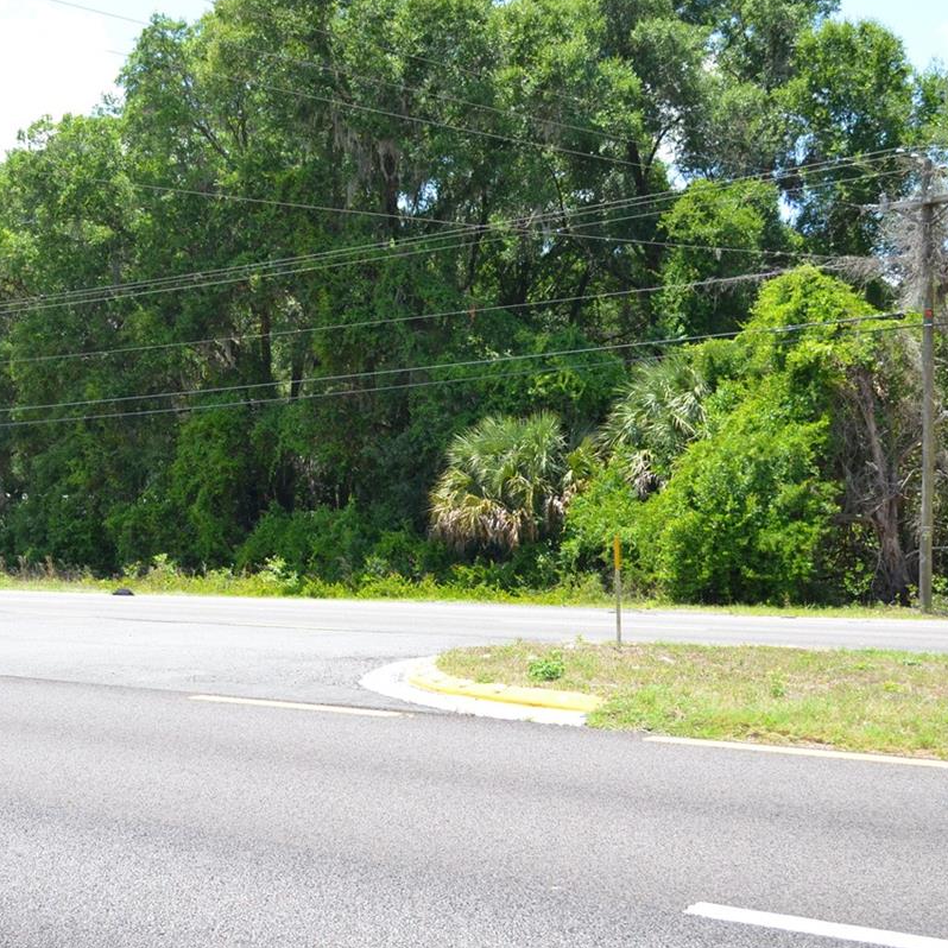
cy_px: 496
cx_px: 314
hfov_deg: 33.1
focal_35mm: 51
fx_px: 1580
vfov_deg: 33.4
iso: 400
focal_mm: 20
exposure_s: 1/1000
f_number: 4.5
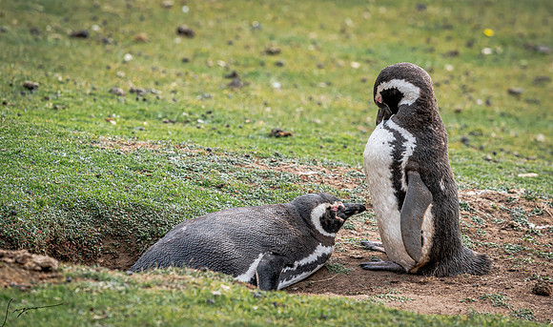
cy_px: 107
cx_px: 319
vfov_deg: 3.4
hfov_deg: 5.8
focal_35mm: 370
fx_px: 5495
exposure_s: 1/640
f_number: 8
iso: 500
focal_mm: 300
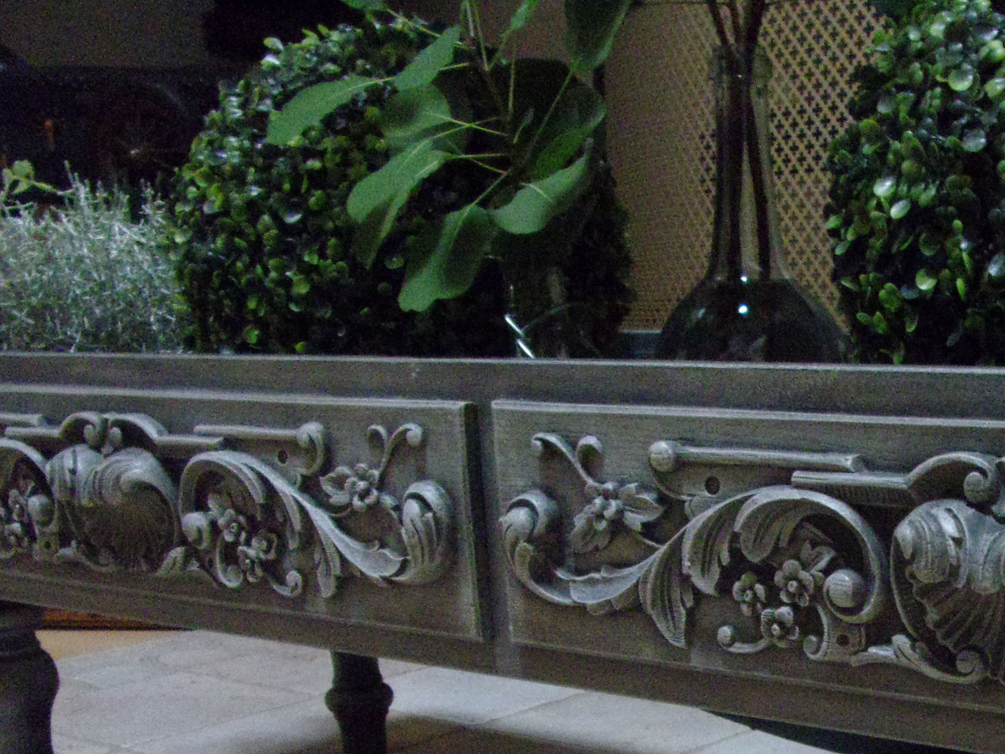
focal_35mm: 52
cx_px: 869
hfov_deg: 35.1
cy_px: 757
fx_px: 1510
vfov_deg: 26.5
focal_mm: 4.3
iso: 687
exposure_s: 1/17
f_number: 3.3
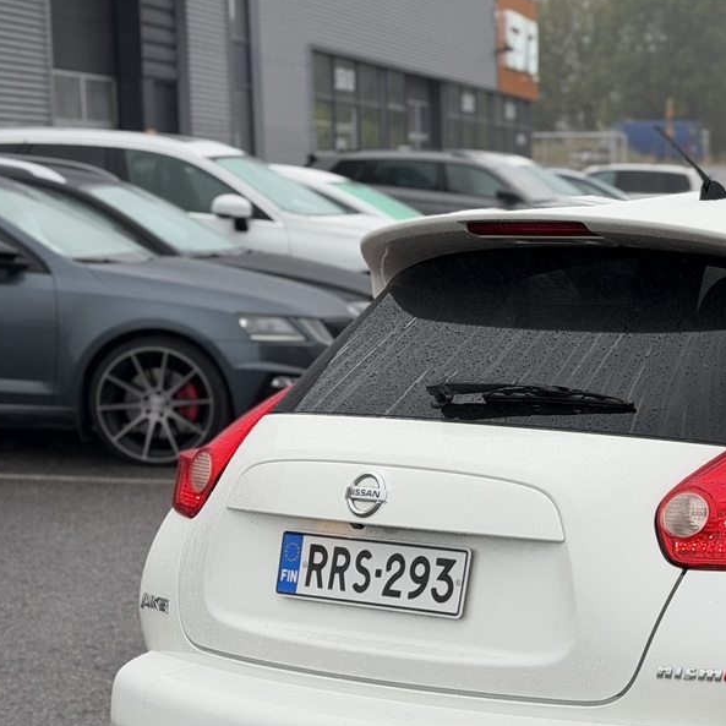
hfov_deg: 16.2
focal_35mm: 103
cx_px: 866
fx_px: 2444
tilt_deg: -9.0
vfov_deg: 16.8
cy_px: 577
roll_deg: -0.8
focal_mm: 6.76
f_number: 1.78
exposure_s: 1/503
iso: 64
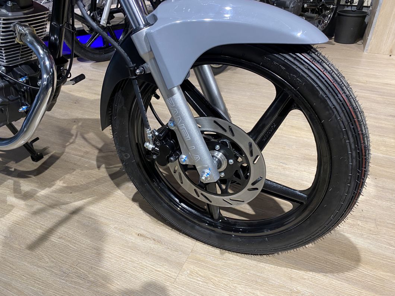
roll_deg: -0.6
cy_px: 148
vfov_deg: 53.1
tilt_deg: -30.0
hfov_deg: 67.3
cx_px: 198
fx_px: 297
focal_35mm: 26
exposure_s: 1/50
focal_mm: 4.25
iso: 80
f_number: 1.8
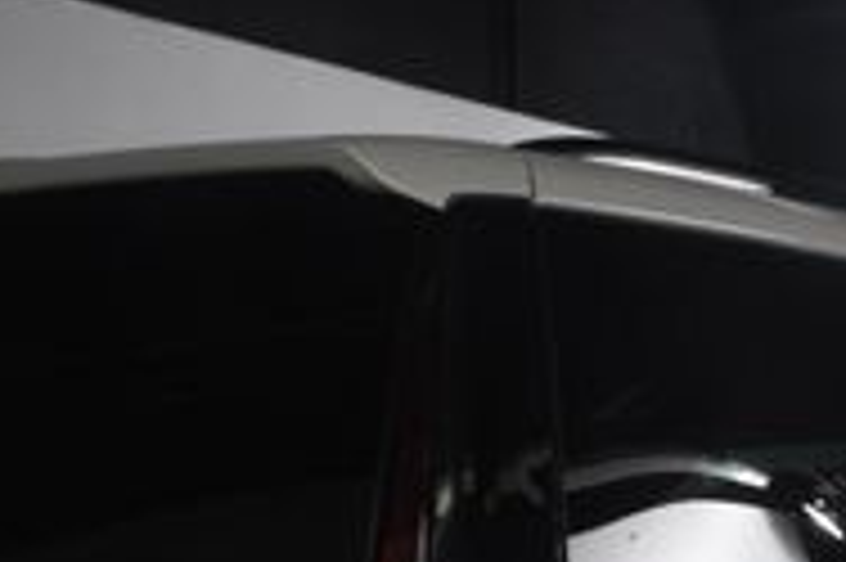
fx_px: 2395
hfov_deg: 20.0
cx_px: 522
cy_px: 940
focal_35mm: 102
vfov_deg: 12.5
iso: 100
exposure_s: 1/160
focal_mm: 20
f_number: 14
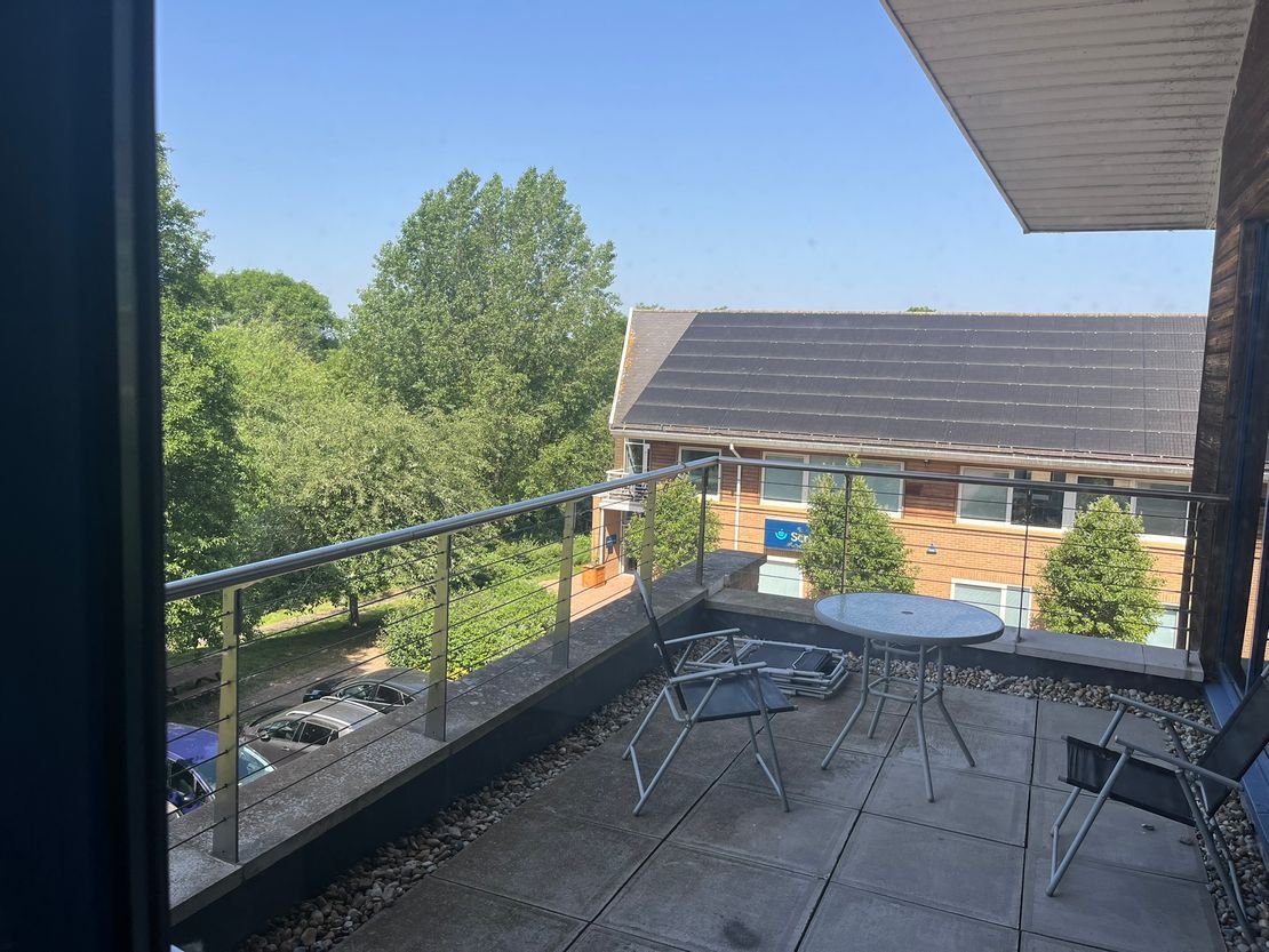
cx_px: 634
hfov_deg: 67.3
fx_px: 953
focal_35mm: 26
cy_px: 476
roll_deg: -1.9
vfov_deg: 53.1
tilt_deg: -7.1
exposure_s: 1/639
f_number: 1.6
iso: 50
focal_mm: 5.1
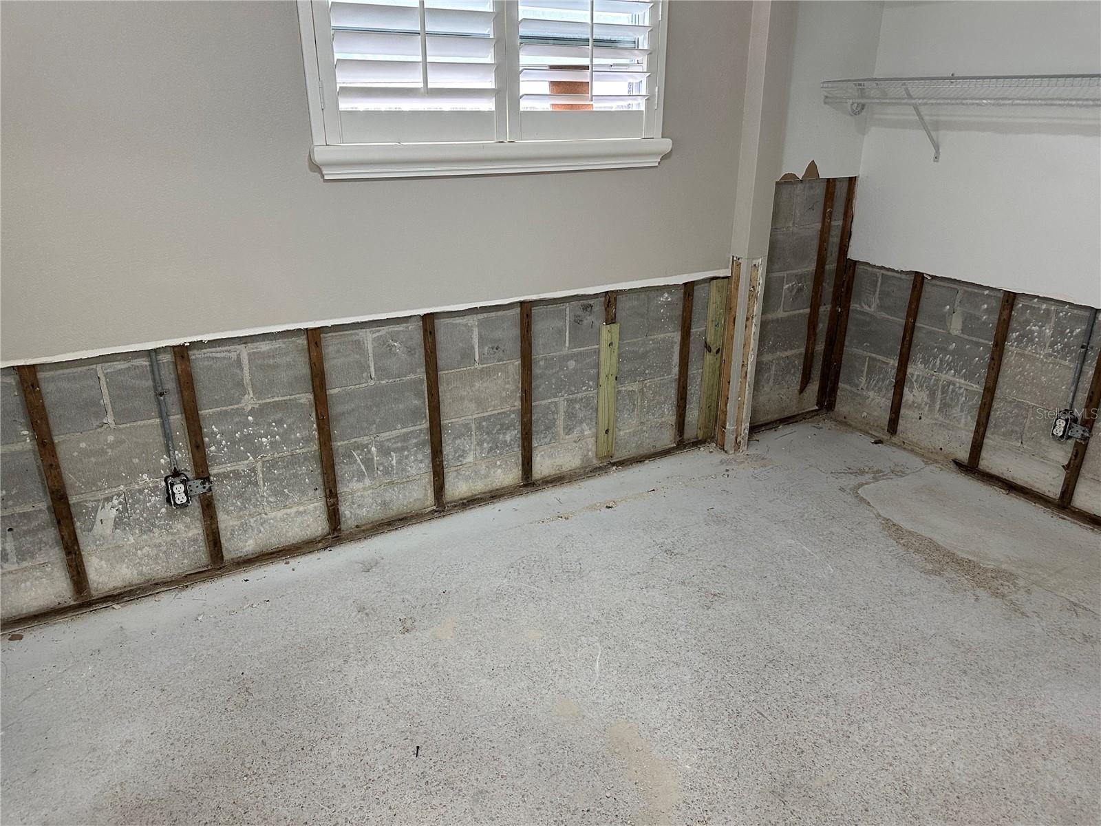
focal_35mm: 24
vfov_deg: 56.8
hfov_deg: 71.6
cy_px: 413
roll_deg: +0.2
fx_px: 763
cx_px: 550
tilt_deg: -21.7
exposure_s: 1/60
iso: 200
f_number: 1.78
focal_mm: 6.86
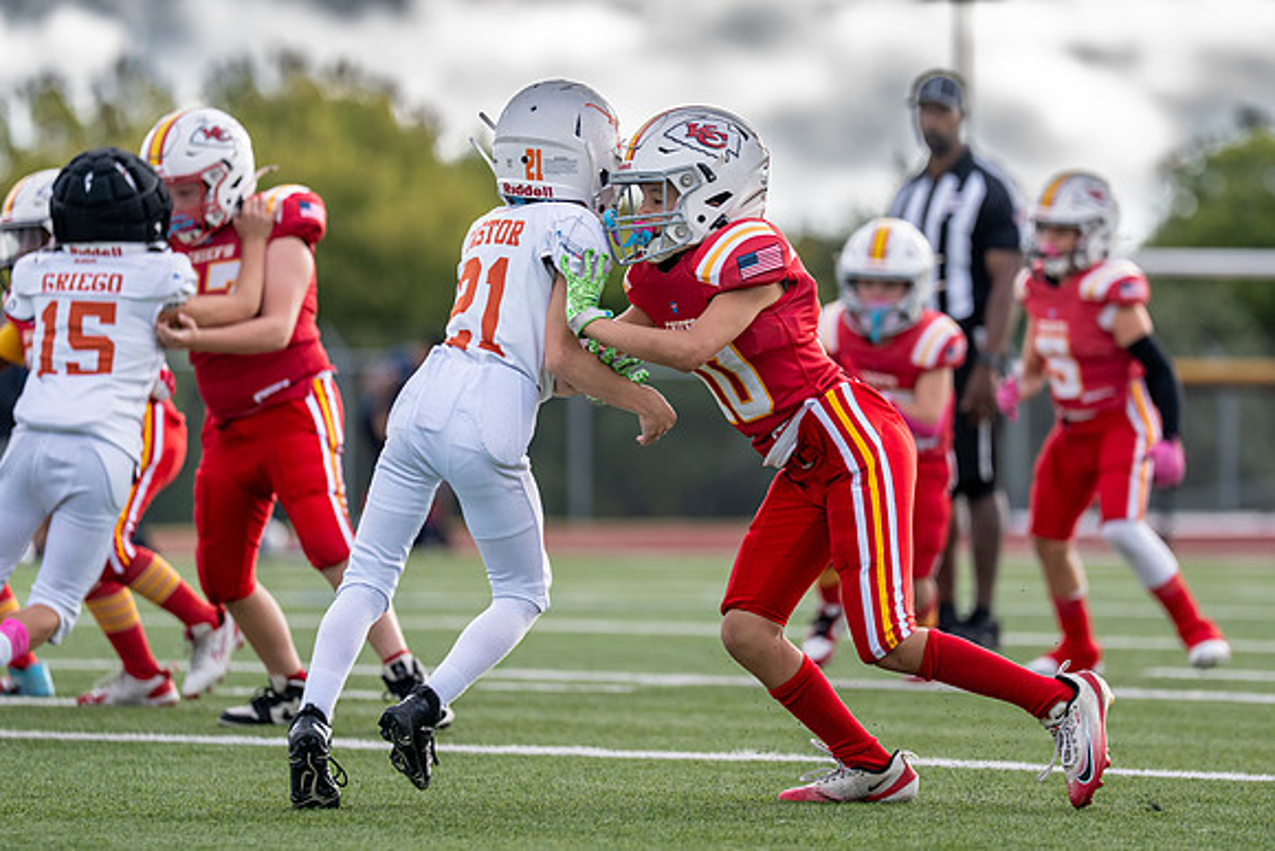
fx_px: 10109
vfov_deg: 4.8
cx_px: 735
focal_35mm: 285
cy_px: 379
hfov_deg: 7.2
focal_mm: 200
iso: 320
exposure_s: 1/2500
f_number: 2.8
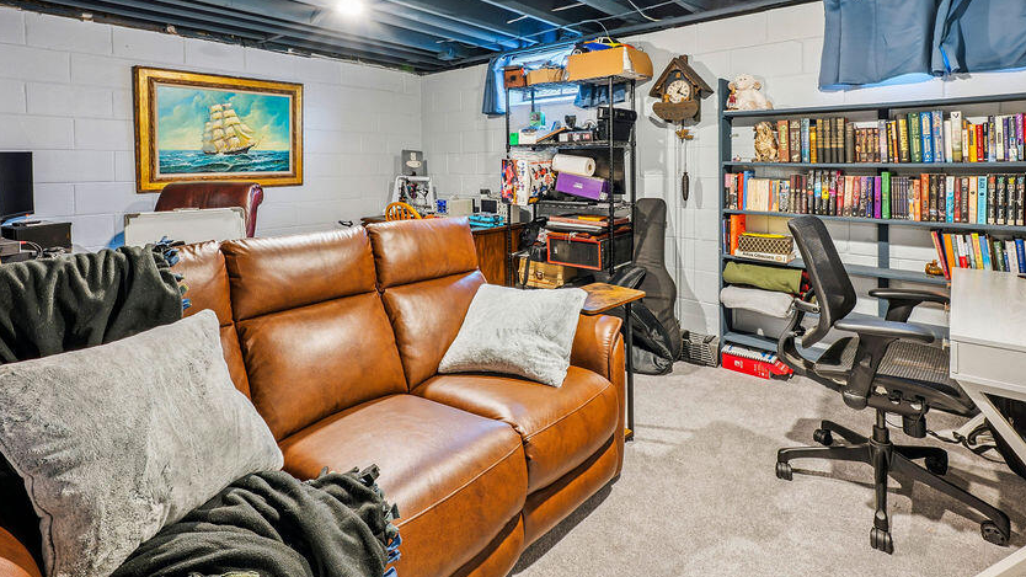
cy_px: 177
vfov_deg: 59.1
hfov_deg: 92.7
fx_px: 490
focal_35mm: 18
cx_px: 508
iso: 250
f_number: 10
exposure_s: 3
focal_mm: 14
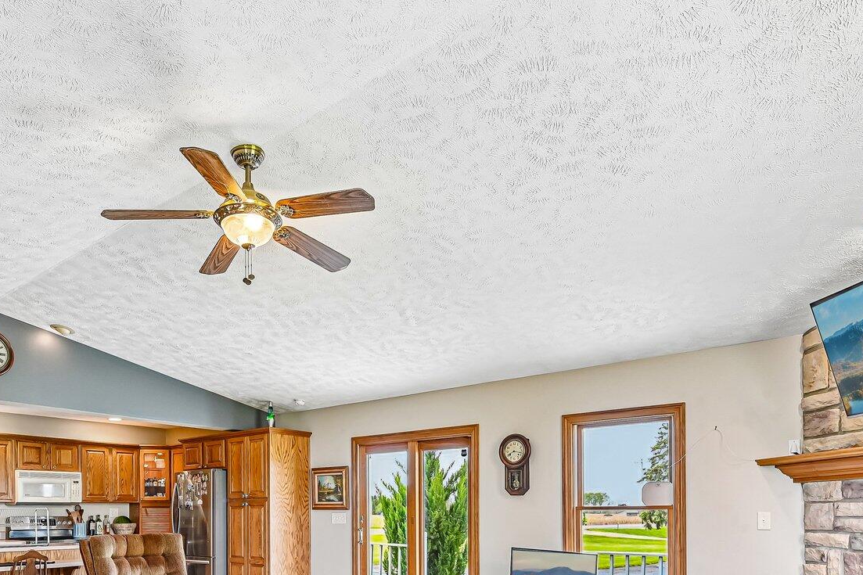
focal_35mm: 26
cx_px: 368
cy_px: 514
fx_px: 623
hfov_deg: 69.0
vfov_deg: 45.1
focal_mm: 14
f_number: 4.8
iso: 400
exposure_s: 1/15
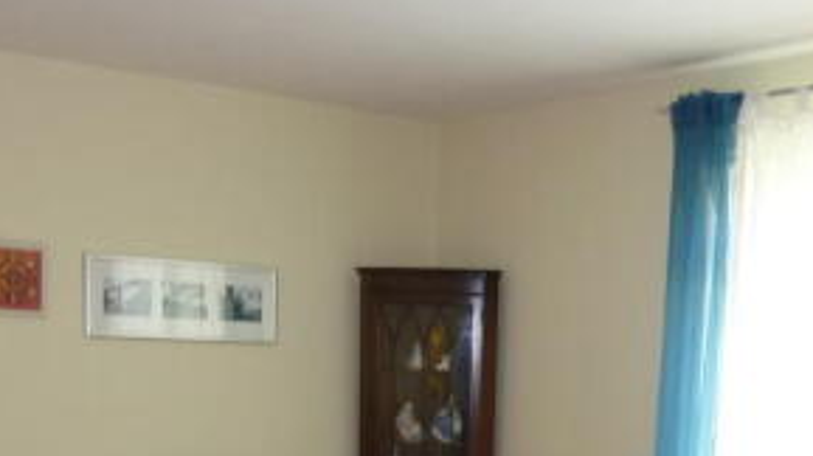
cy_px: 581
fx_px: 1185
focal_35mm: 55
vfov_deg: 20.1
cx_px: 497
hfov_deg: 37.7
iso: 160
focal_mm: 4.5
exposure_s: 1/30
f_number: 3.3
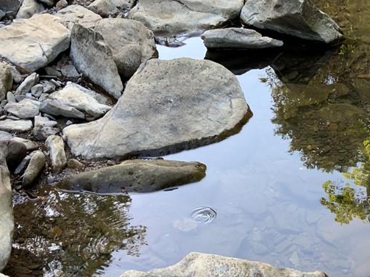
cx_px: 315
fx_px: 630
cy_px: 237
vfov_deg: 24.3
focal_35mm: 59
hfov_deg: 31.5
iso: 40
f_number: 1.8
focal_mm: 3
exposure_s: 1/122
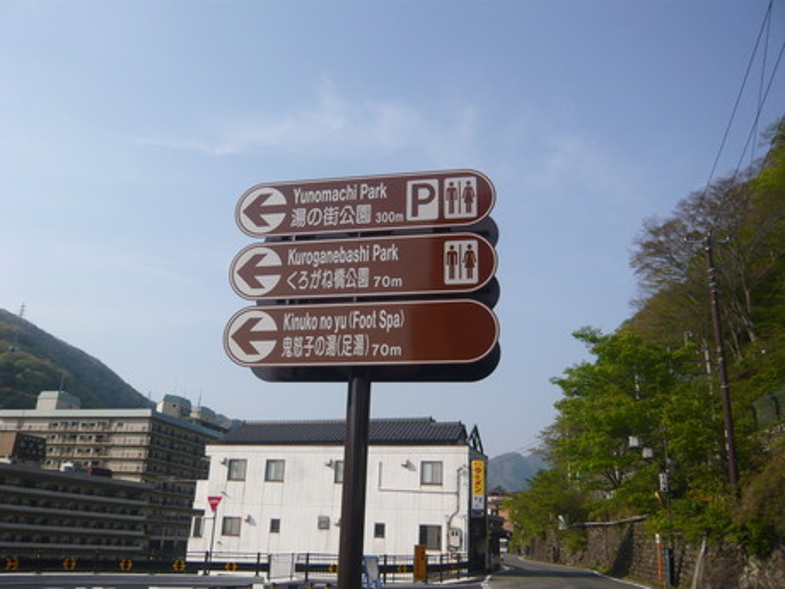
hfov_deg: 63.4
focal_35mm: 28
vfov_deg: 49.7
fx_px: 635
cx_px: 392
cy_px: 294
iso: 100
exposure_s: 1/200
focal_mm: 4.6
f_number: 8
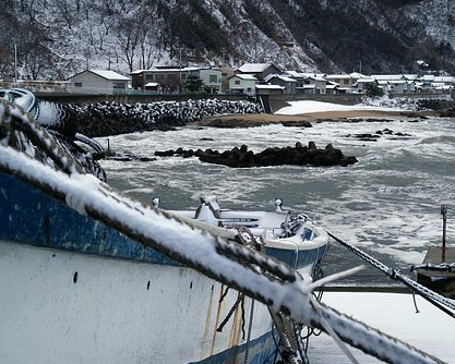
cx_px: 223
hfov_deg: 27.5
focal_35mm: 69
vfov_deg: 22.2
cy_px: 183
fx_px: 930
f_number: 8
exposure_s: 1/500
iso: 200
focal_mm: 40
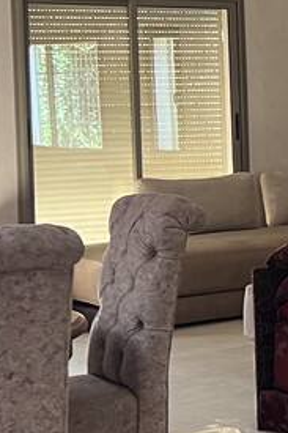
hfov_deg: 10.2
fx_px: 1418
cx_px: 681
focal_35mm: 118
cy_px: 175
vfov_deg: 17.3
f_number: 1.5
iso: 125
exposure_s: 1/68
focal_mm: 5.7
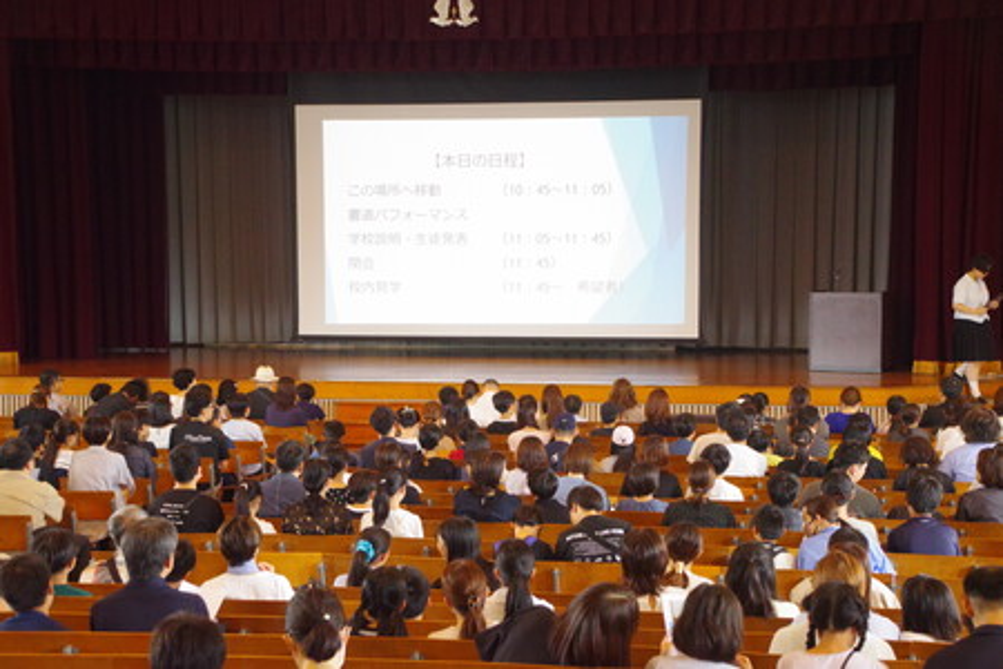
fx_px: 2006
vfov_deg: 18.9
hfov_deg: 28.1
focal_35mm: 72
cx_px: 502
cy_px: 334
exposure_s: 1/125
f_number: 4.5
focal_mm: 48
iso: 6400
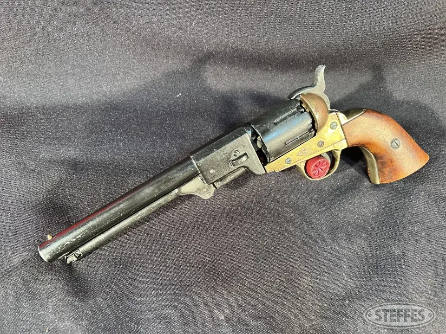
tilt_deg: -54.0
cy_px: 167
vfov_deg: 53.1
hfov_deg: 67.3
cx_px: 223
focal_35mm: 26
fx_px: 335
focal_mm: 5.7
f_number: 1.5
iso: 160
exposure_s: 1/60
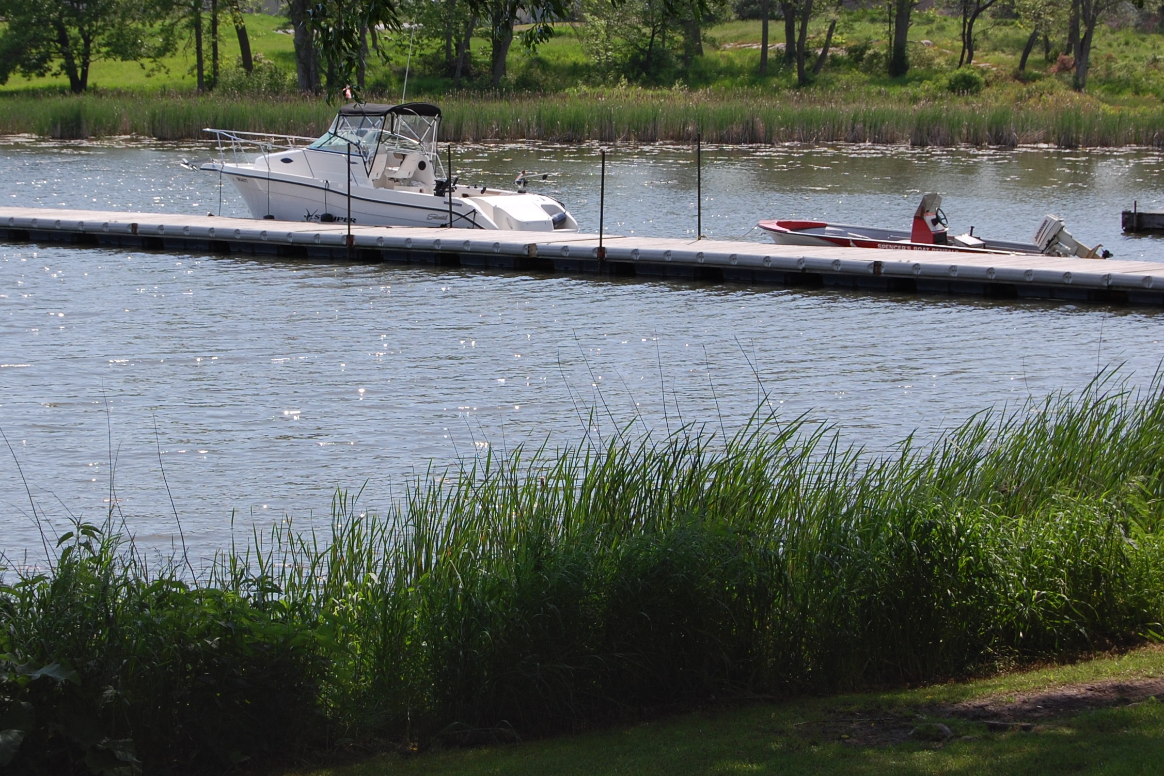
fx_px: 3233
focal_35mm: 100
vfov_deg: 13.7
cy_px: 271
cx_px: 477
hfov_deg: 20.4
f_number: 10
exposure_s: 1/400
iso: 200
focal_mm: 50
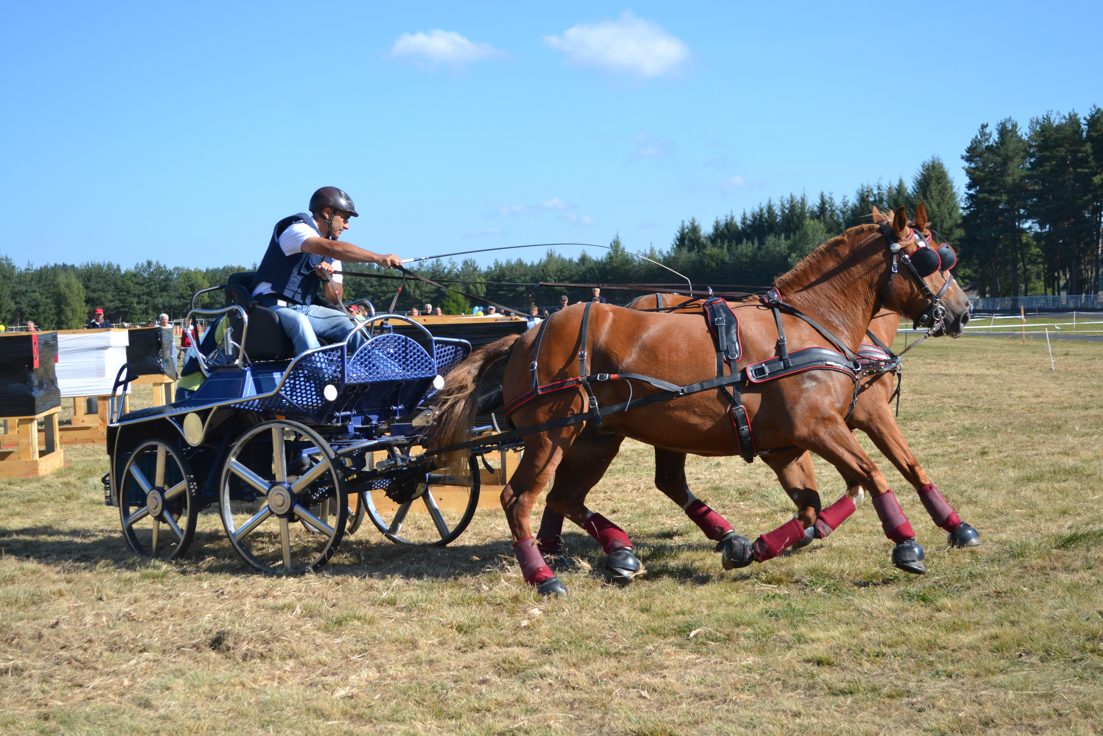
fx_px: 1746
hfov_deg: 35.1
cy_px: 368
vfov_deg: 23.8
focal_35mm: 57
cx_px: 552
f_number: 5
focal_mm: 38
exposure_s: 1/1250
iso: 400
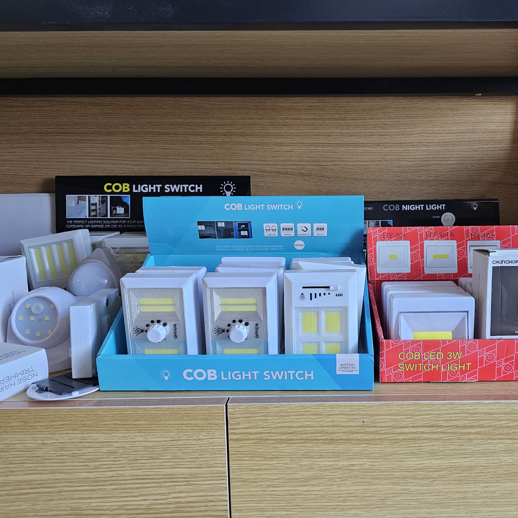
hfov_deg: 56.5
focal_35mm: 28
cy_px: 260
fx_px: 474
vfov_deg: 57.3
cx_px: 330
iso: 320
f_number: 1.7
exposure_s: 1/100
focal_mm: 6.3
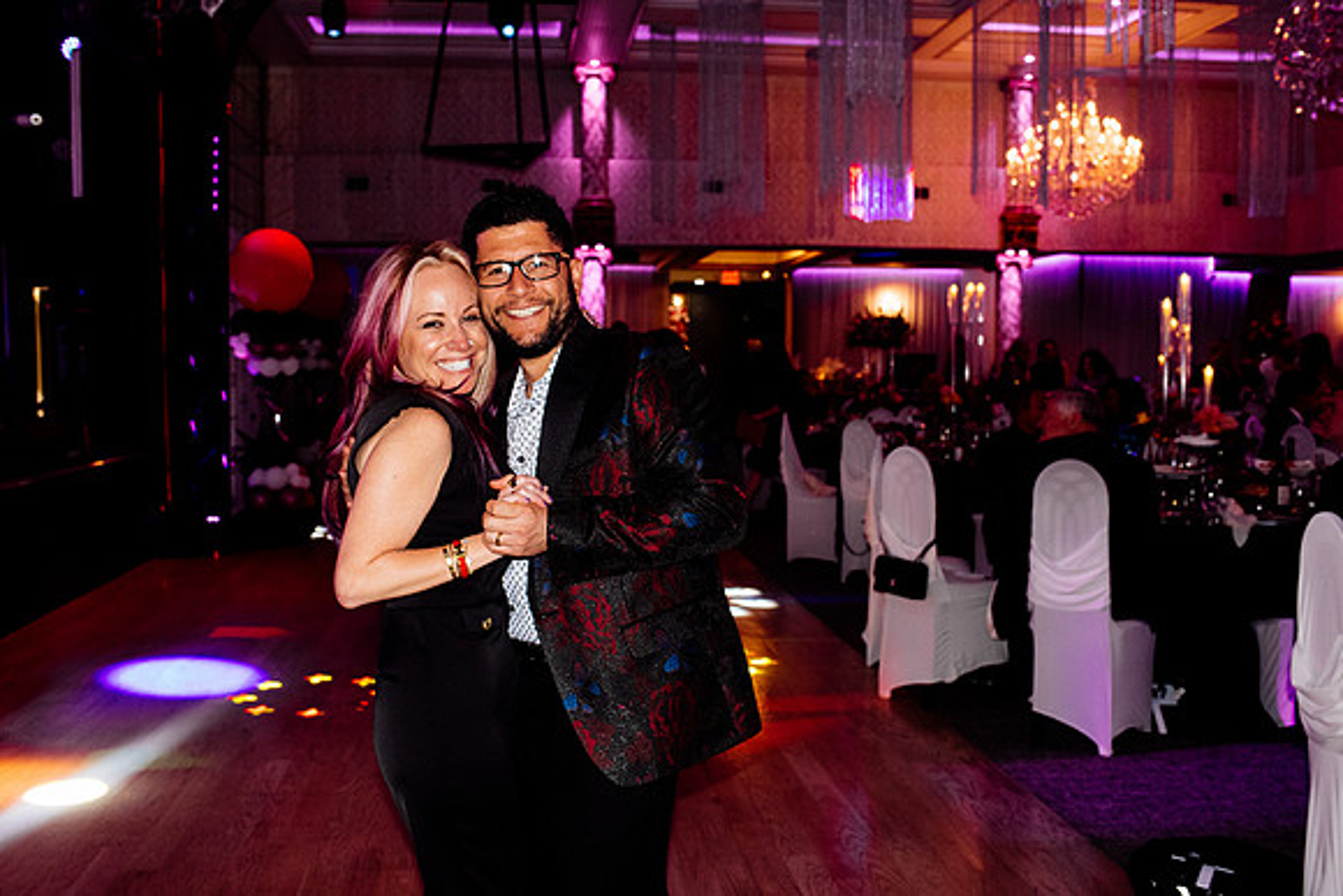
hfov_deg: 54.4
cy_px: 448
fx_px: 1306
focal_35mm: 35
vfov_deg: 37.9
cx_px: 672
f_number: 4.5
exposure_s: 1/200
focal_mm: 35
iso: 2000
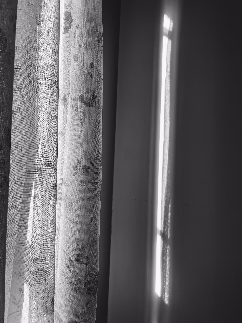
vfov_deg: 67.3
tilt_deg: +4.2
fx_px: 242
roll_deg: -2.7
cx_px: 121
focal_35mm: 26
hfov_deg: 53.1
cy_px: 162
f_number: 1.6
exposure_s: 1/121
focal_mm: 4.2
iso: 40
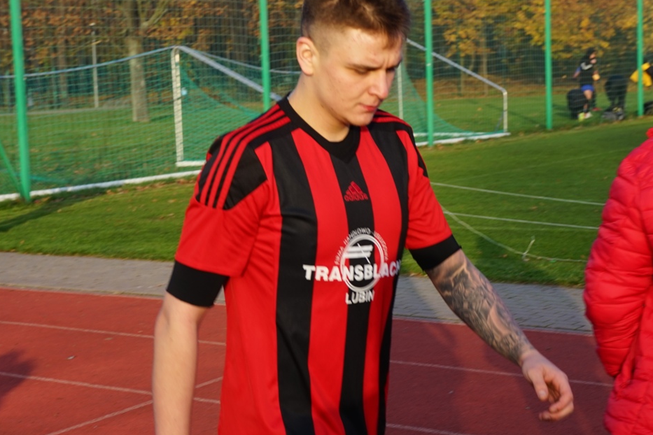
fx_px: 1632
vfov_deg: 15.2
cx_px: 307
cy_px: 207
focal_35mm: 90
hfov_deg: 22.6
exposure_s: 1/100
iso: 100
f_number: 8
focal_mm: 55
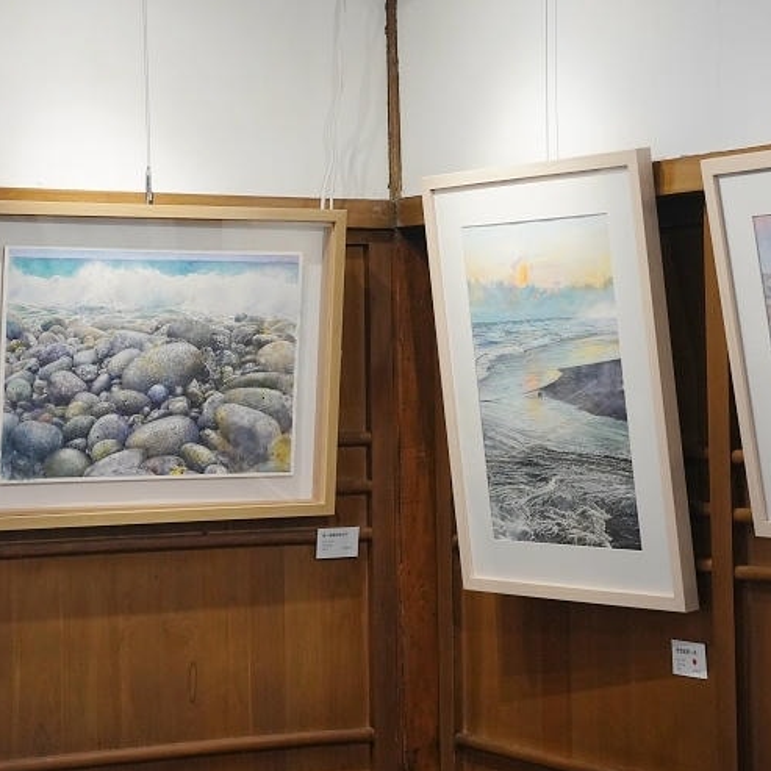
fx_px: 2344
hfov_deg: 18.7
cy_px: 325
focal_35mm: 93
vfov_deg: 18.7
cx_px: 322
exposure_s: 1/160
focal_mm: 45
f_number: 4
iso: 1600
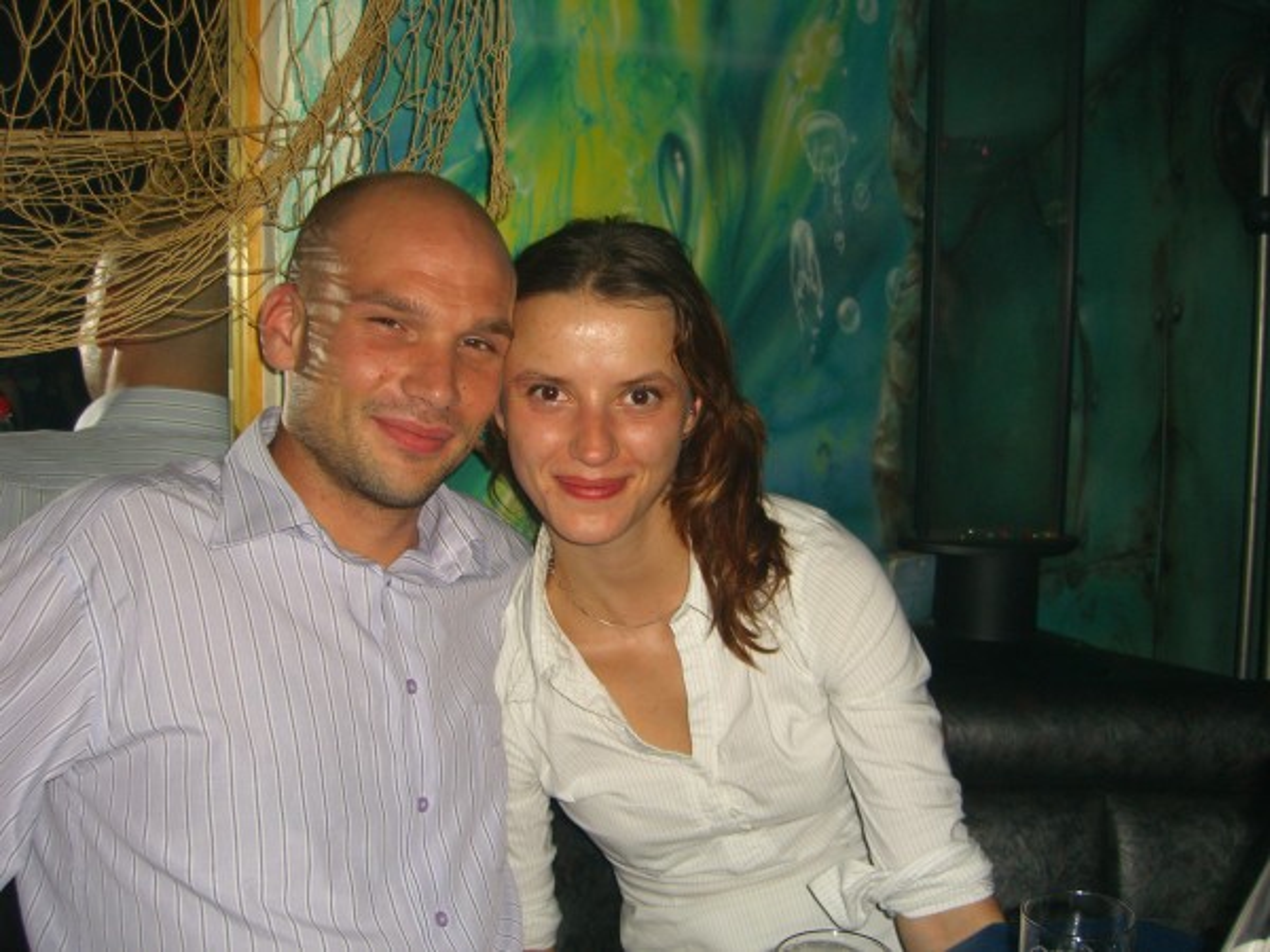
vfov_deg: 37.7
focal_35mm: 38
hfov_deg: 49.0
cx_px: 635
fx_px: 1394
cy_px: 476
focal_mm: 7.9
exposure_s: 1/60
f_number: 2.8
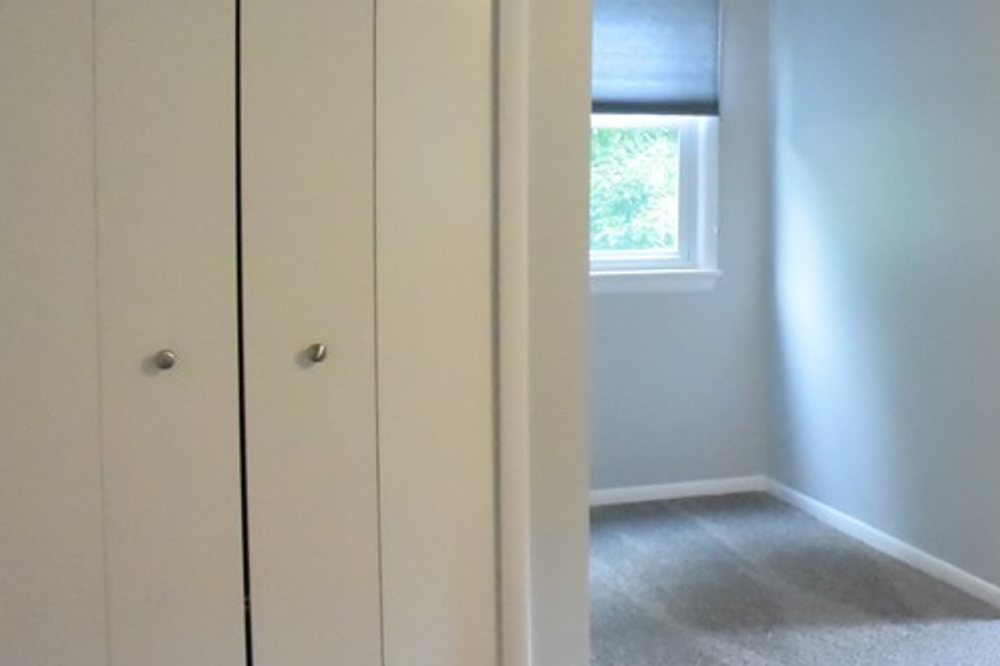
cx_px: 988
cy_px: 272
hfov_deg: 31.5
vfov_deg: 22.9
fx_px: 1638
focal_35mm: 59
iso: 5000
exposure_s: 1/60
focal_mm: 10
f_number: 3.5
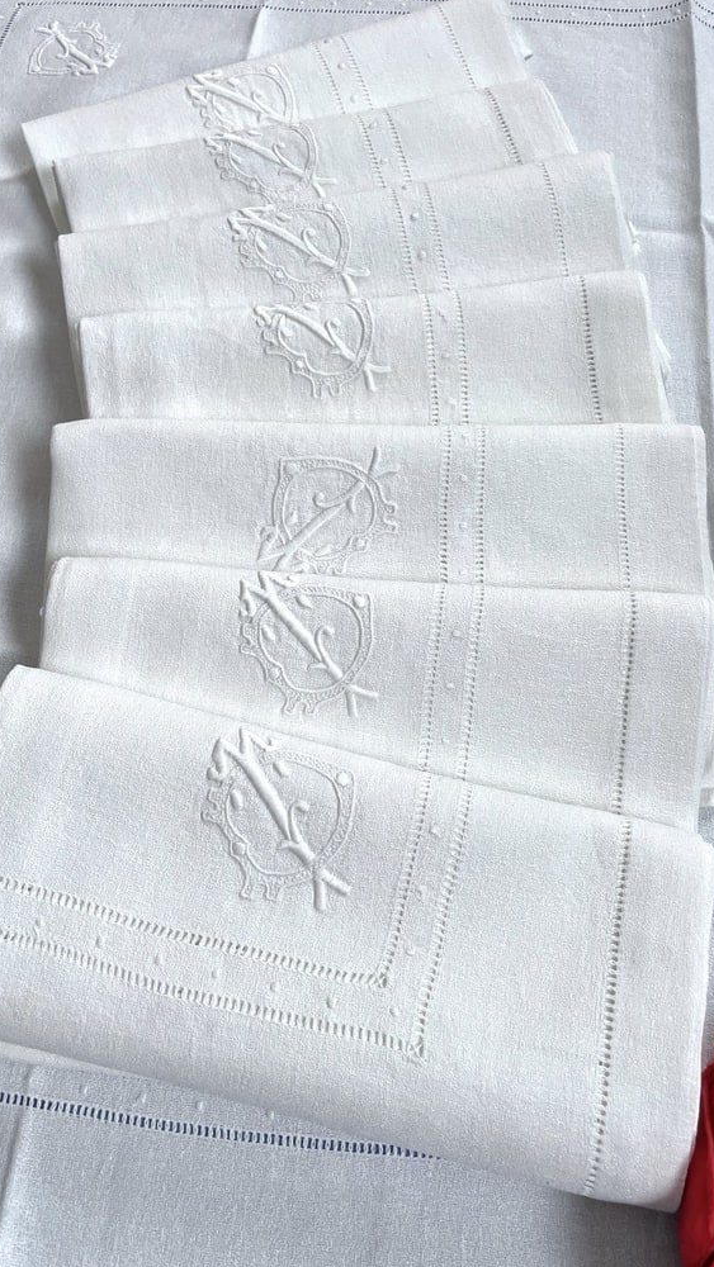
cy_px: 621
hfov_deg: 40.2
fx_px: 975
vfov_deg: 66.0
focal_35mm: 29
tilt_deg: -63.2
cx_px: 382
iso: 80
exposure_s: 1/100
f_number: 1.6
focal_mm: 4.2
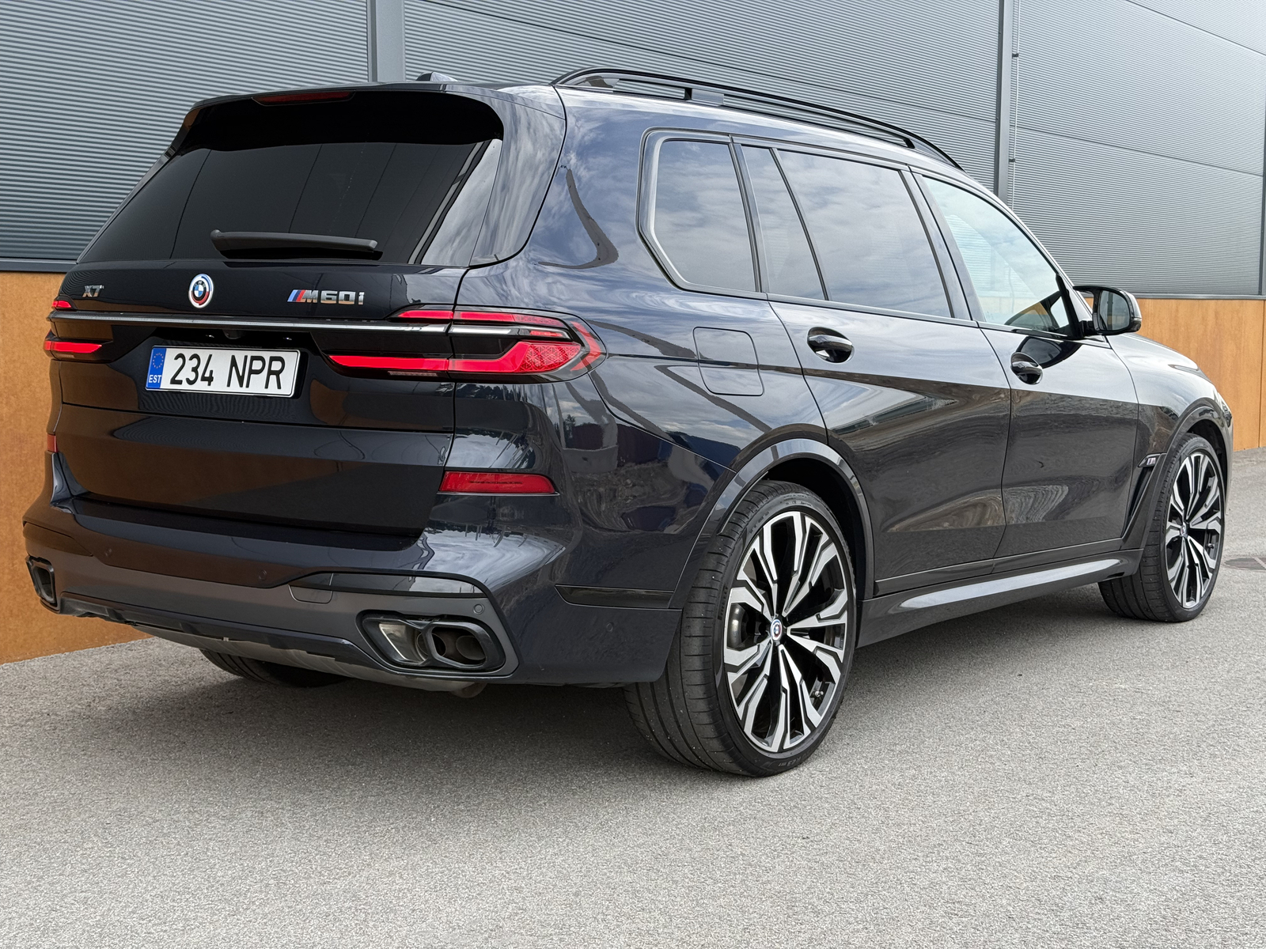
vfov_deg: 30.3
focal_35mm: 48
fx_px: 1755
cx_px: 633
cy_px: 474
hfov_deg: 39.7
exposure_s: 1/802
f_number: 1.78
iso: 64
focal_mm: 6.76
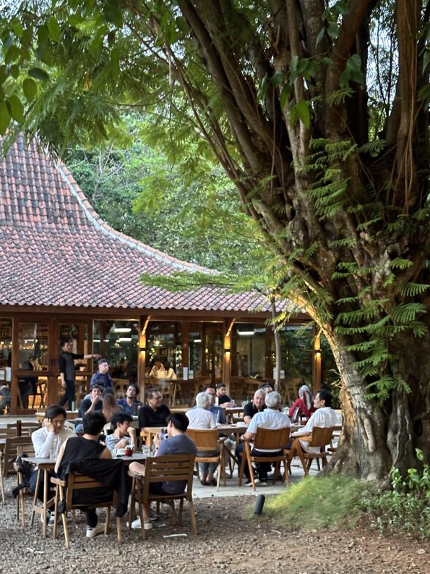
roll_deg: +0.2
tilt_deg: +3.2
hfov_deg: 23.6
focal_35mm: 62
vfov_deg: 31.2
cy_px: 292
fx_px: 1027
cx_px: 257
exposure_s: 1/33
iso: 400
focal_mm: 6.86
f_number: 1.78
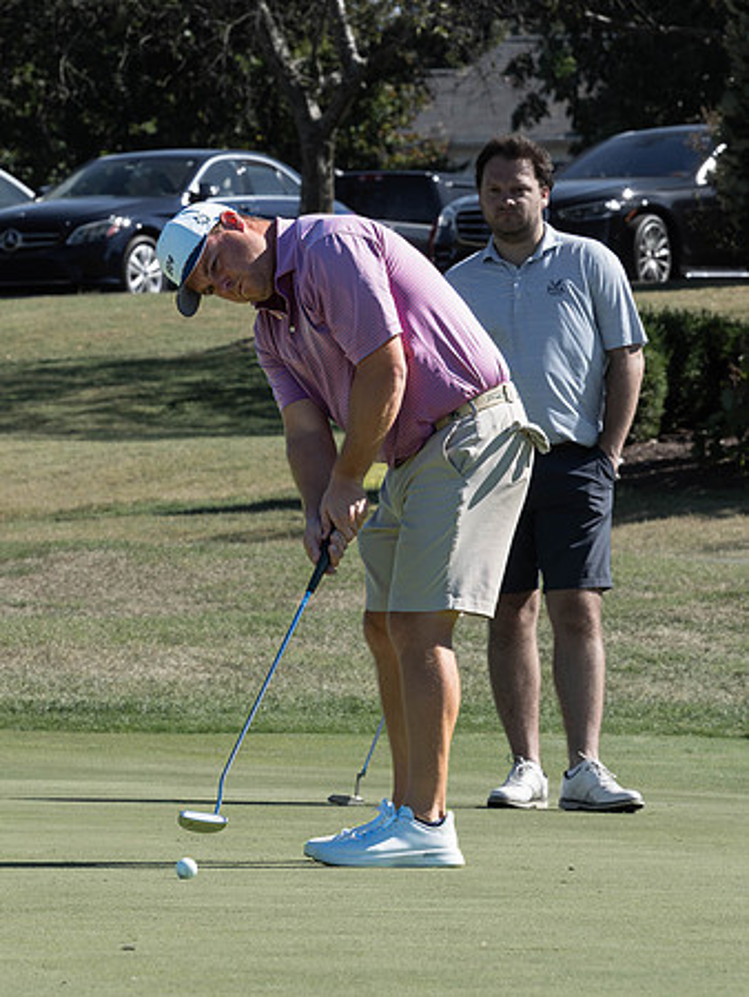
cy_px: 515
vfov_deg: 5.6
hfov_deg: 4.2
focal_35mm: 351
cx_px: 179
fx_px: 10120
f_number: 8
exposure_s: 1/2500
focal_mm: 111
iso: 1600
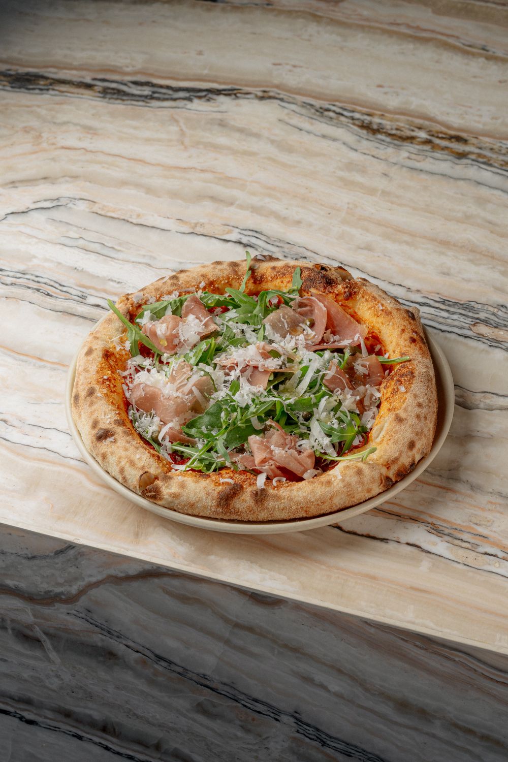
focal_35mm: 82
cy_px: 381
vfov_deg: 24.8
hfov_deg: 16.7
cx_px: 254
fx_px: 1736
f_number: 8
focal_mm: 55
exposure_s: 1/160
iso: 200
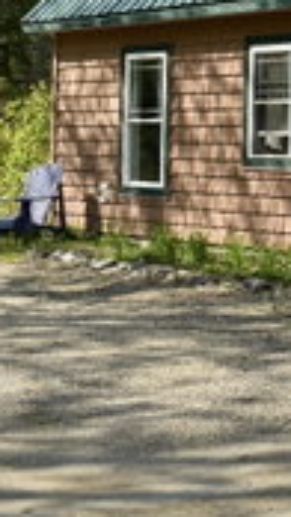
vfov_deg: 19.6
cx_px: 632
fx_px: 1460
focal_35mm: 107
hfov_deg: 10.3
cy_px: 21
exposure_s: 1/200
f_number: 7.1
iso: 100
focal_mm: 23
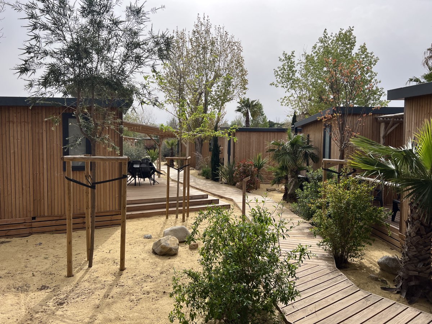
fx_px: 324
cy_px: 162
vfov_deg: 53.1
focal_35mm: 26
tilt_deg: -6.4
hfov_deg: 67.3
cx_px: 216
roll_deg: +2.1
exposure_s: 1/4444
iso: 50
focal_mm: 5.7
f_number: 1.5
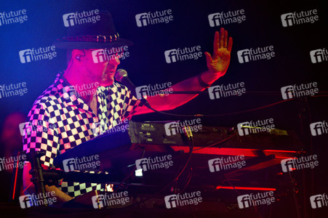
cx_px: 164
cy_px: 109
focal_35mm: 300
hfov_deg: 6.9
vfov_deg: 4.6
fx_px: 2731
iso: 1600
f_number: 2.8
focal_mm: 300
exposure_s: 1/200
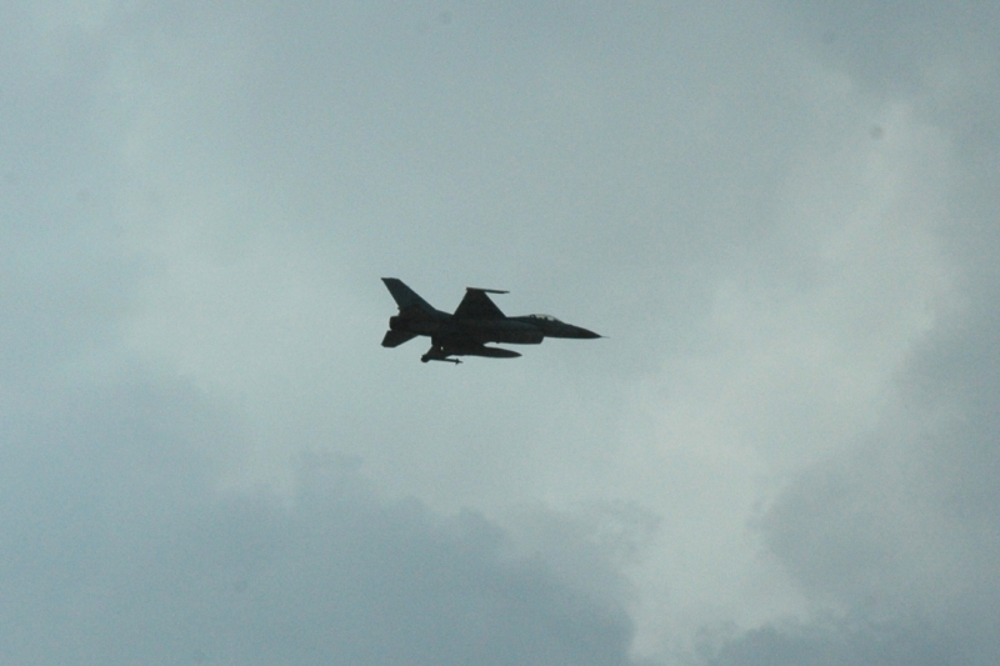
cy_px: 333
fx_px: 2916
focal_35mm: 105
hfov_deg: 19.5
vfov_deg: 13.0
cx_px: 500
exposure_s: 1/800
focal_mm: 70
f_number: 14
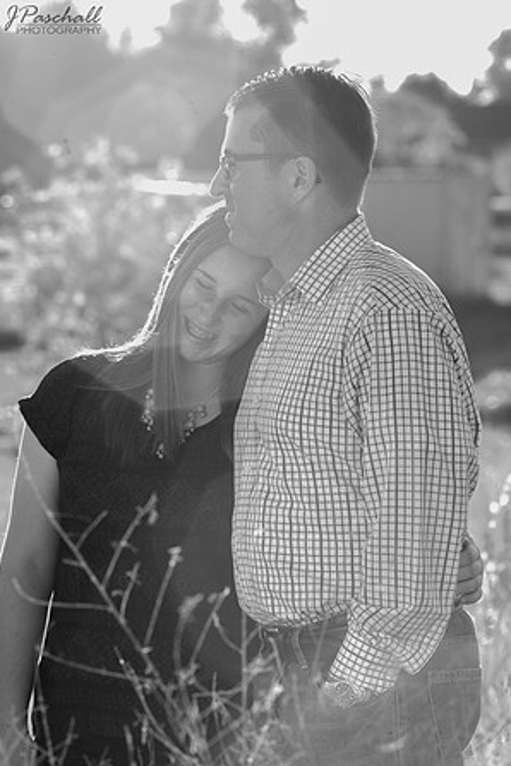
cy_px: 382
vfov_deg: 13.6
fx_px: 3215
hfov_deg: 9.1
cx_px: 255
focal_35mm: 151
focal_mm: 100
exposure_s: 1/100
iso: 200
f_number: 5.6
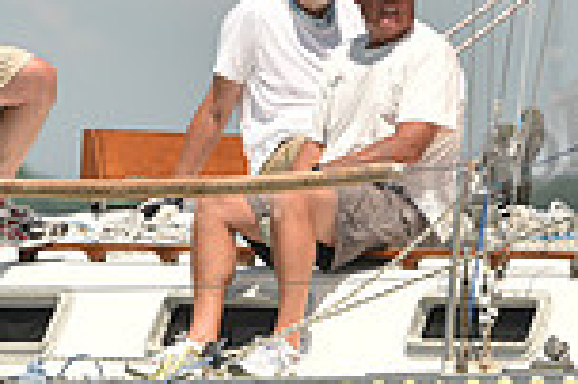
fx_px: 18989
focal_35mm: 1184
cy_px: 390
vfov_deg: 1.2
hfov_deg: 1.7
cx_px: 125
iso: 320
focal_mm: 310
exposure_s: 1/1250
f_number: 6.3
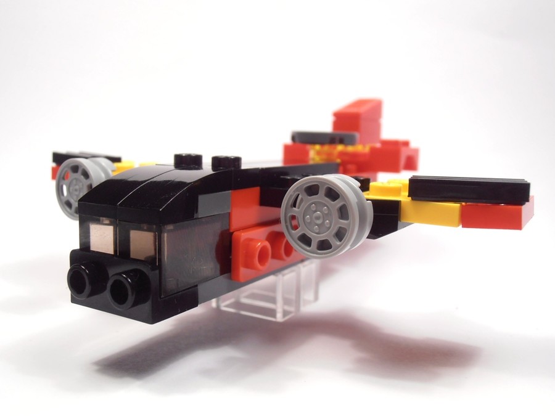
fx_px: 593
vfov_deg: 38.7
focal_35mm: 37
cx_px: 278
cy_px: 208
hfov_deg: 50.1
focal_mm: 6.61
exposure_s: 1/50
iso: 80
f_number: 3.9
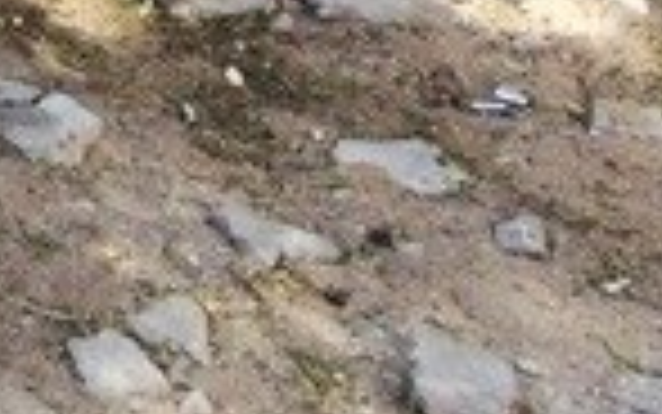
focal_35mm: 138
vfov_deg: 8.5
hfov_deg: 13.7
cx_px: -500
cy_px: -673
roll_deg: -2.7
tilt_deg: -8.5
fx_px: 2491
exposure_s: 1/289
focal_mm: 4.15
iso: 32
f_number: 2.2
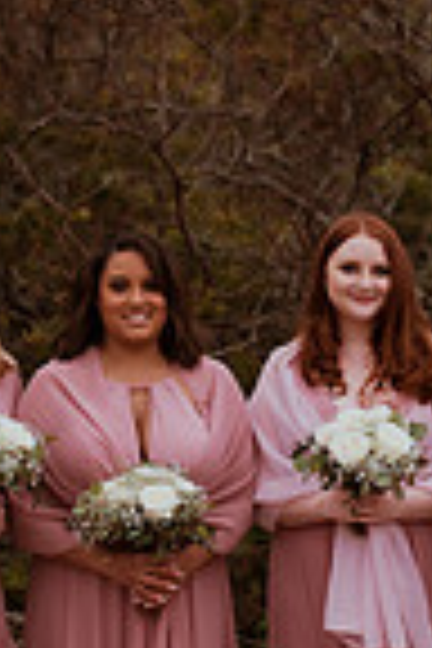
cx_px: 349
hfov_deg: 12.5
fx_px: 1962
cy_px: 202
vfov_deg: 18.7
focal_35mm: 109
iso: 400
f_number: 2
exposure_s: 1/5000
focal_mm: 35
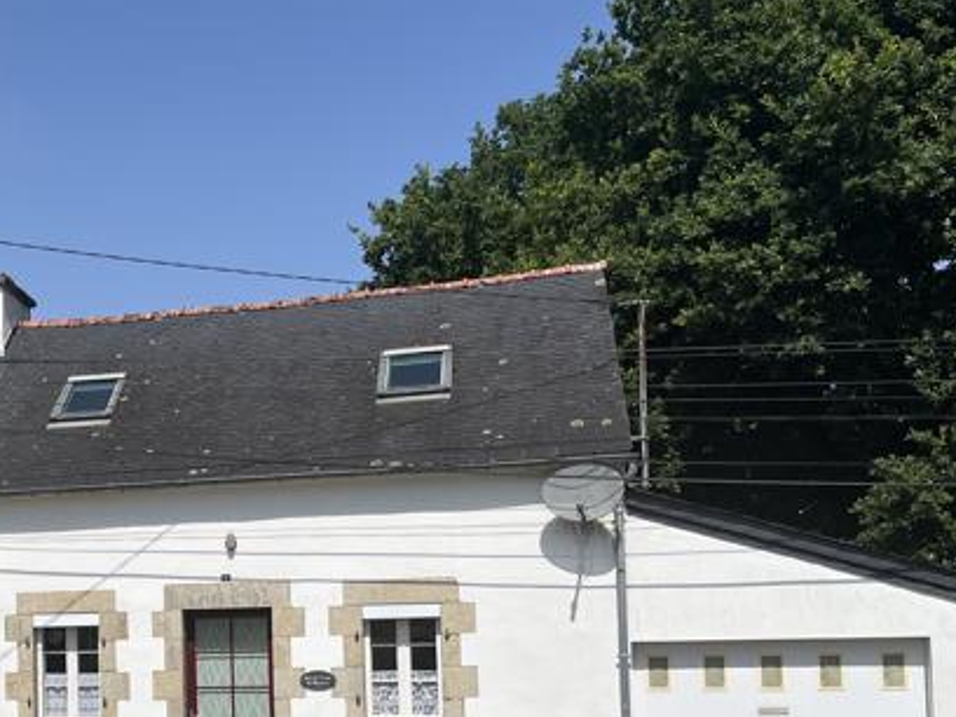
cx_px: 49
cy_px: 619
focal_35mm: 51
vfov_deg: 27.7
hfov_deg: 34.8
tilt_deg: +2.6
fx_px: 1408
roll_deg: +2.1
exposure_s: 1/6173
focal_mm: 5.1
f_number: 1.6
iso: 50
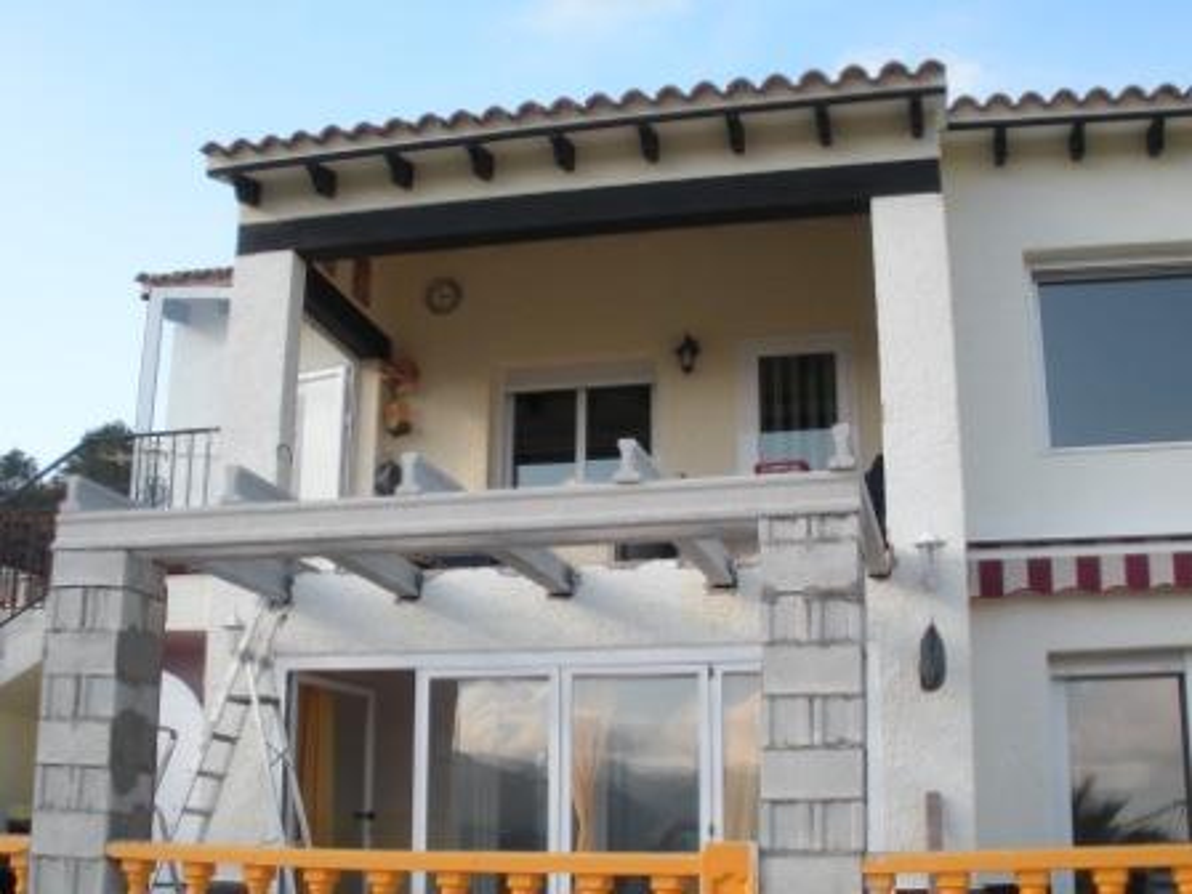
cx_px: 596
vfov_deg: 33.6
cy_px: 447
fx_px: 1481
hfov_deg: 43.9
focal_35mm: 43
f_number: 4
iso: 64
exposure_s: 1/166
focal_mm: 7.7
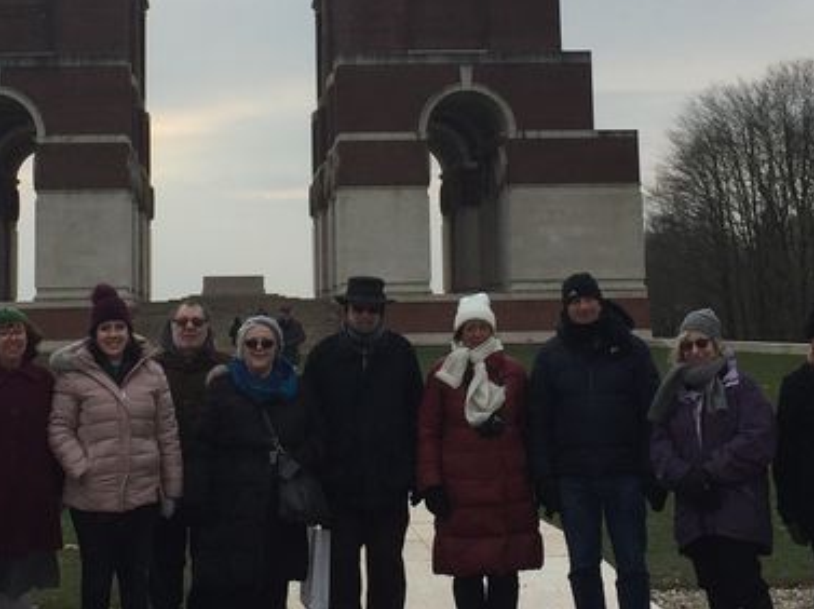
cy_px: 110
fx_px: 1809
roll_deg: +3.4
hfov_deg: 25.4
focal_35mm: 77
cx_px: 382
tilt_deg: +5.2
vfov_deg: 18.9
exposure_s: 1/1721
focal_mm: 4.15
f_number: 2.2
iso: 32
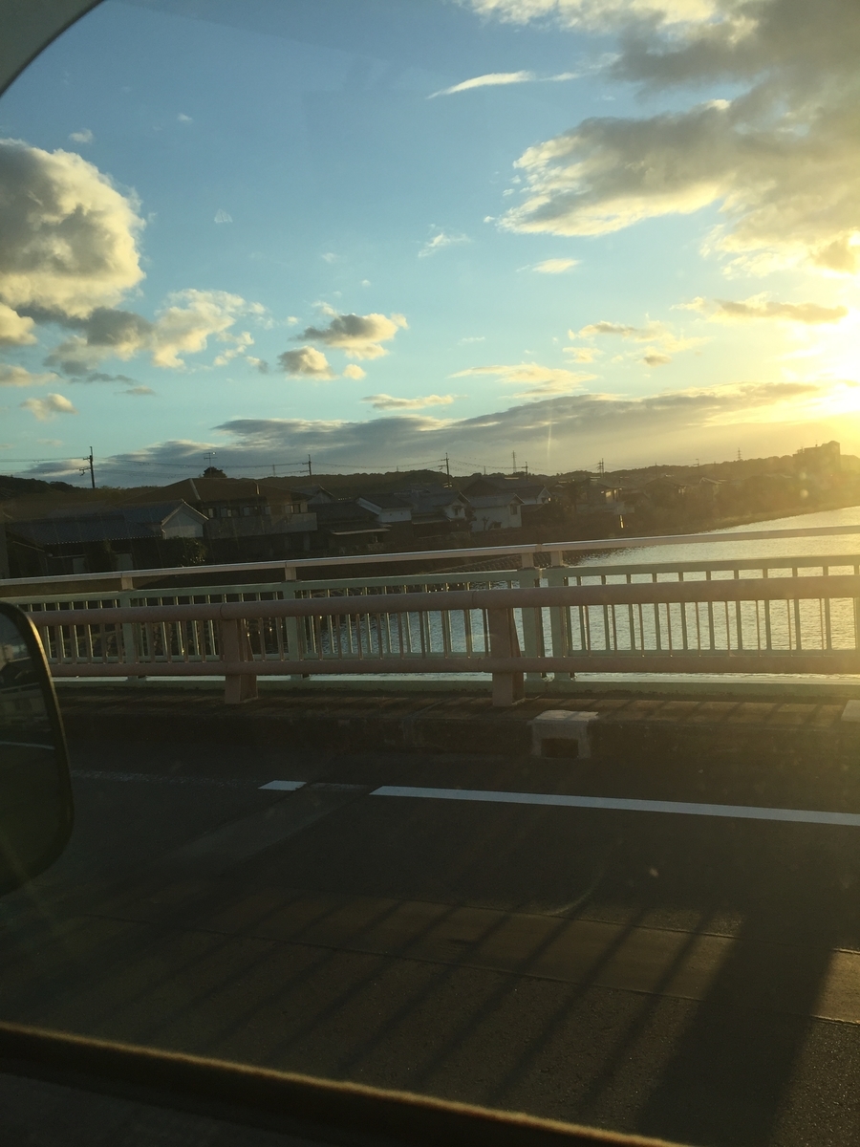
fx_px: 961
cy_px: 574
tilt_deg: -4.9
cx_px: 430
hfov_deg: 48.2
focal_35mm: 29
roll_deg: +5.0
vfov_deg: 61.7
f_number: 2.2
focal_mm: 4.15
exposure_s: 1/1099
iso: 32
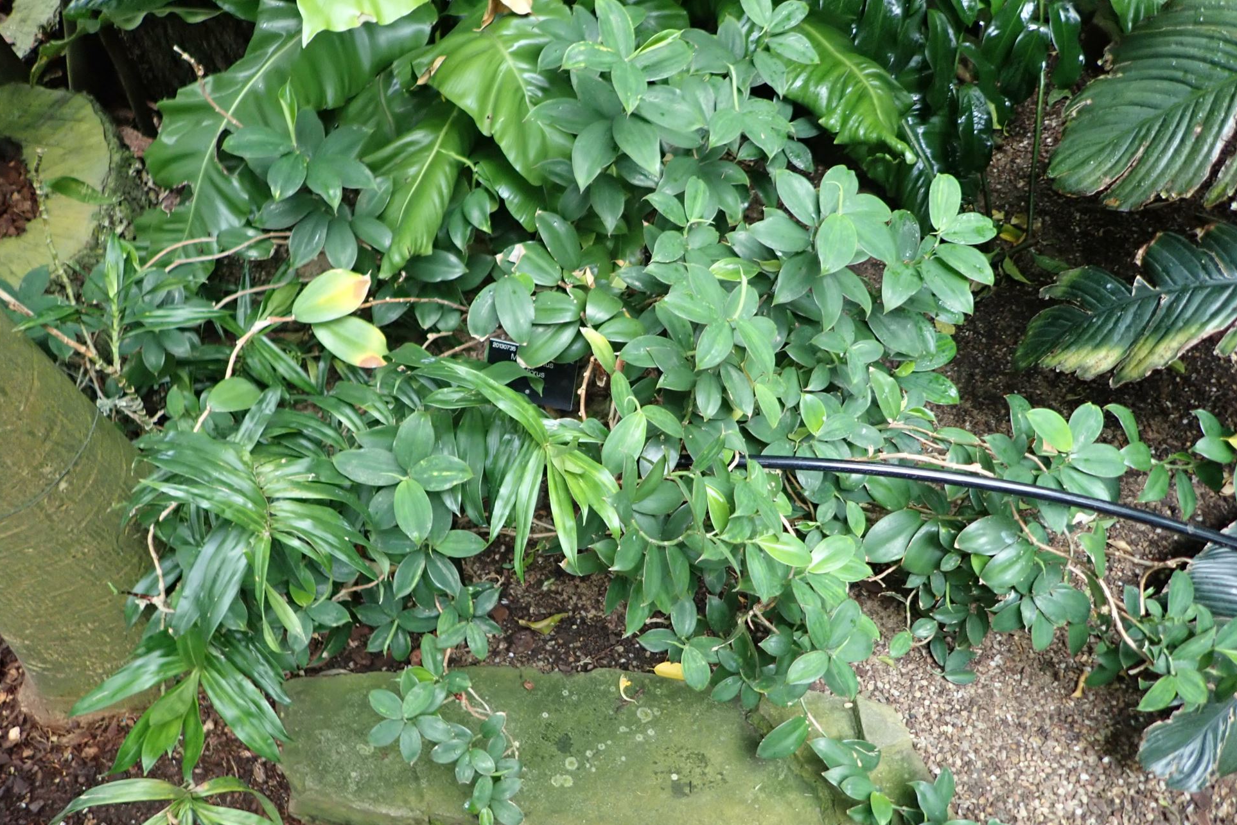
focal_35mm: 27
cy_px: 451
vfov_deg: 47.9
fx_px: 928
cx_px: 635
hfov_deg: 67.4
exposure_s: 1/30
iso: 320
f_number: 2
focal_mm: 4.5
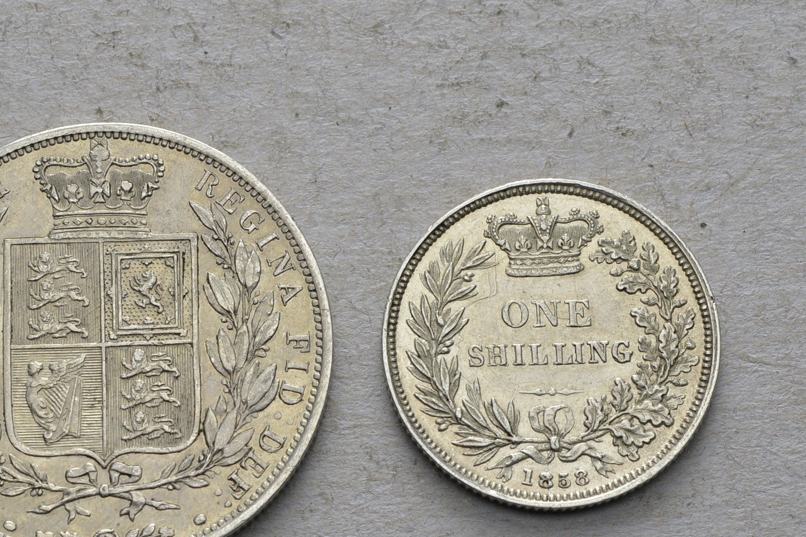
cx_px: 316
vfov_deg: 11.4
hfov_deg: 17.1
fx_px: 2681
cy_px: 381
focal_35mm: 120
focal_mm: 55
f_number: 14
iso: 400
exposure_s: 1/250
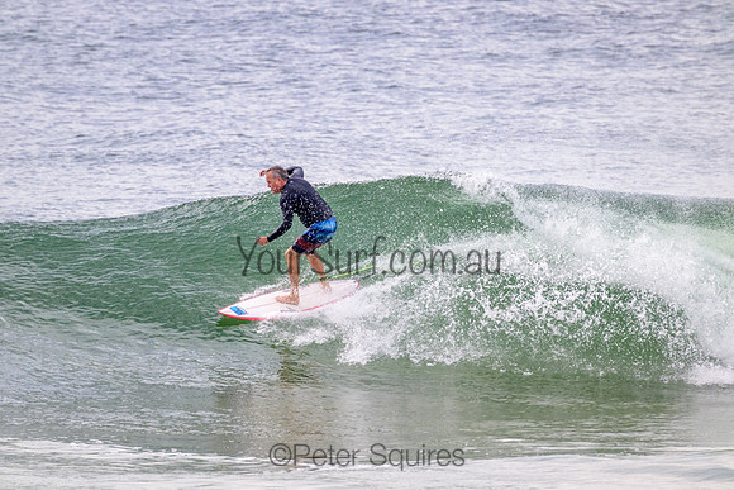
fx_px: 16314
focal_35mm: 800
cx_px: 367
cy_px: 245
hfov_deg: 2.6
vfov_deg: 1.7
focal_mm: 800
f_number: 11
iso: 2200
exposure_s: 1/2000
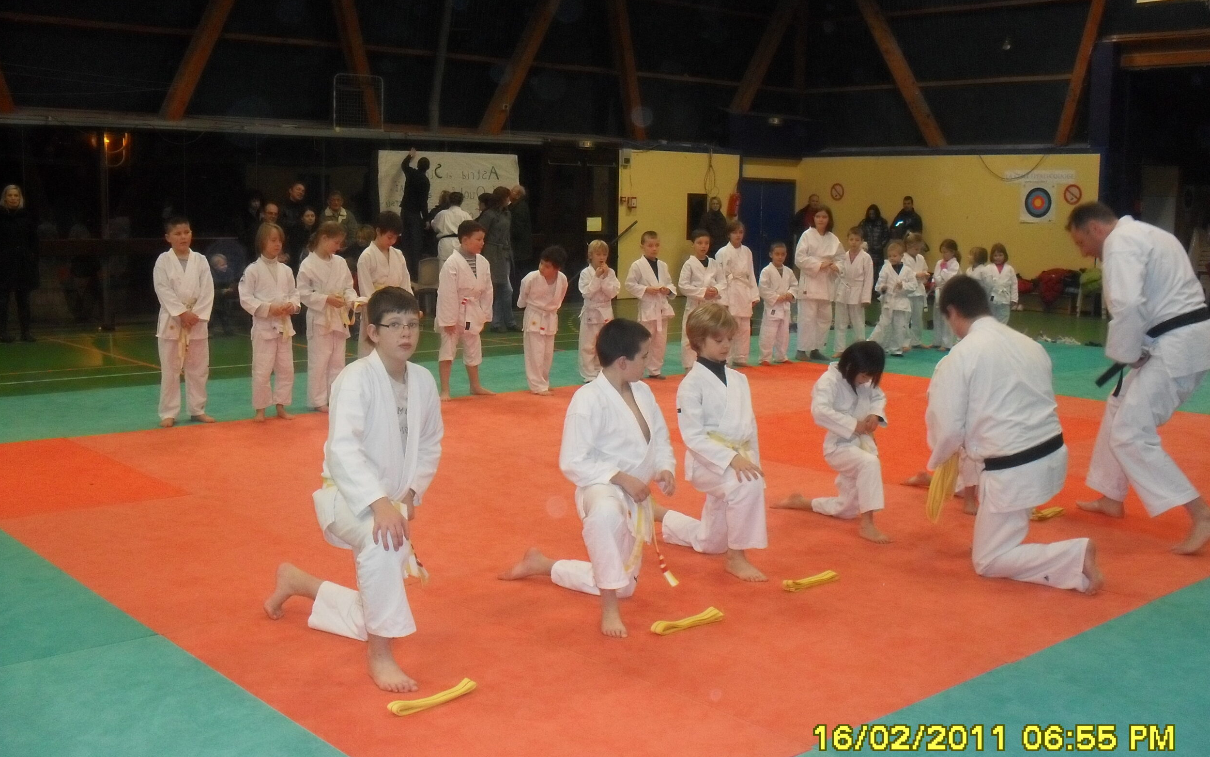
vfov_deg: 33.6
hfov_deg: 51.5
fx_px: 1253
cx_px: 614
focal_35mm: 38
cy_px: 362
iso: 320
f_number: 3.2
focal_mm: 6.3
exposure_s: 1/45
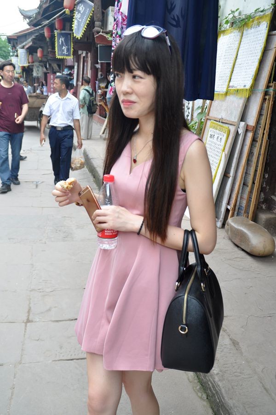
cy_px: 208
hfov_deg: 35.4
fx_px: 432
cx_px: 138
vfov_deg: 51.3
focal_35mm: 38
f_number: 7.1
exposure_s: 1/200
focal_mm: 25
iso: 400
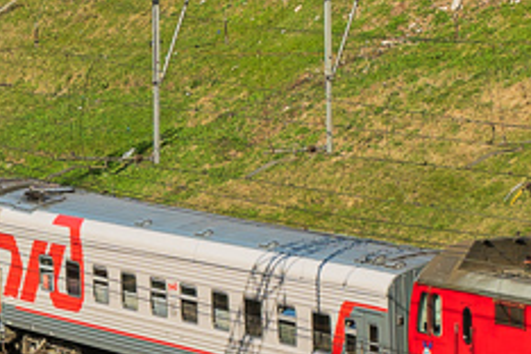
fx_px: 4026
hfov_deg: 7.5
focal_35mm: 273
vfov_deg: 5.0
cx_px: 61
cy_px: 177
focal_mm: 50
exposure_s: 1/800
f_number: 8
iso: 250
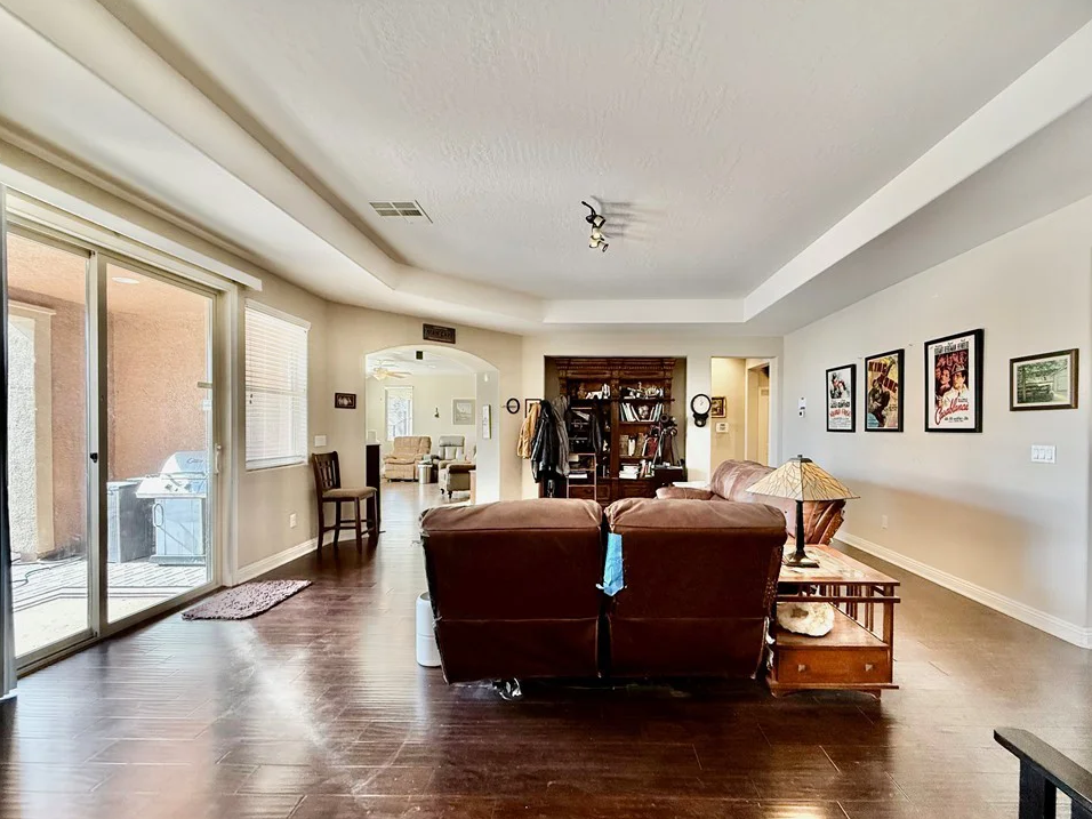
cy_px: 432
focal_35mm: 15
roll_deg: -0.1
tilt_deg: -0.2
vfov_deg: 81.7
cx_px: 578
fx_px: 473
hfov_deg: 98.1
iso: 400
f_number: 2.2
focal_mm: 2.22
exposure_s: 1/120
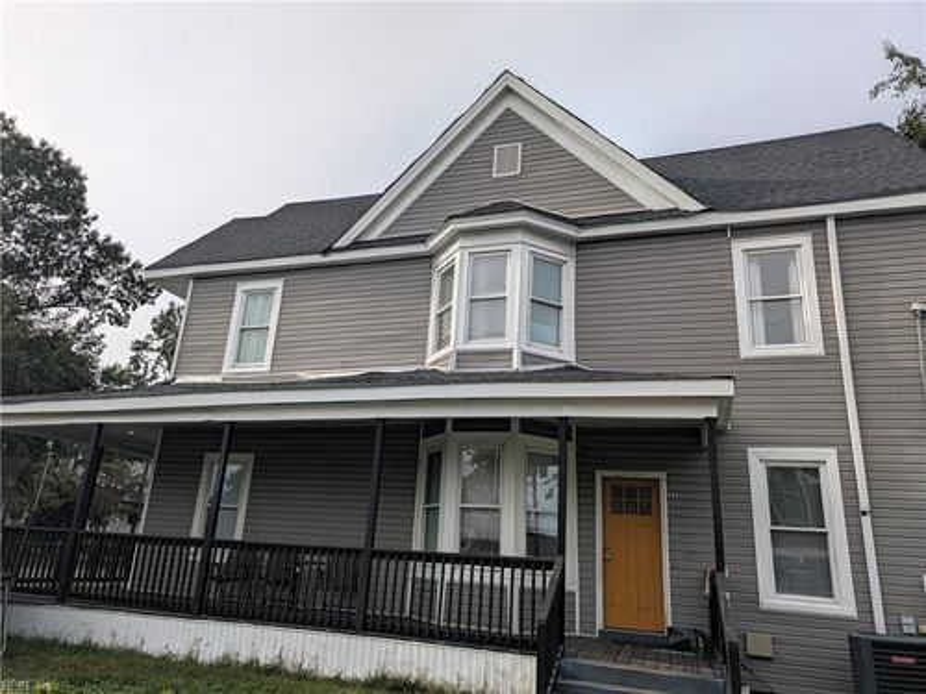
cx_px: 463
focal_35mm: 24
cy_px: 347
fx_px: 642
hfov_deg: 71.6
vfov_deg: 56.8
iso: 23
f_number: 1.68
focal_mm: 6.9
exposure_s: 1/1203
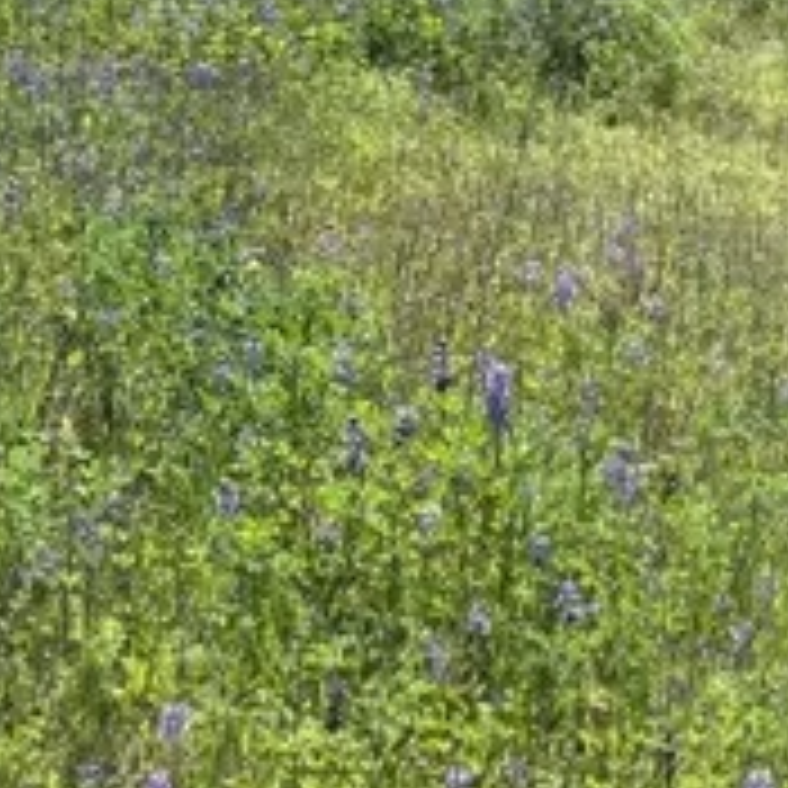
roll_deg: -1.0
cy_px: -198
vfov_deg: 19.3
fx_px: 2163
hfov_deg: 20.4
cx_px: 131
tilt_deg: -1.4
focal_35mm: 84
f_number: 1.5
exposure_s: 1/2632
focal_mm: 5.7
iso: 50
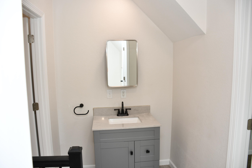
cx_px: 126
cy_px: 84
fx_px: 189
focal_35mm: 27
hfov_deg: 67.4
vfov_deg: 47.9
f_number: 4.5
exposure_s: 1/80
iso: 200
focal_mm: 18
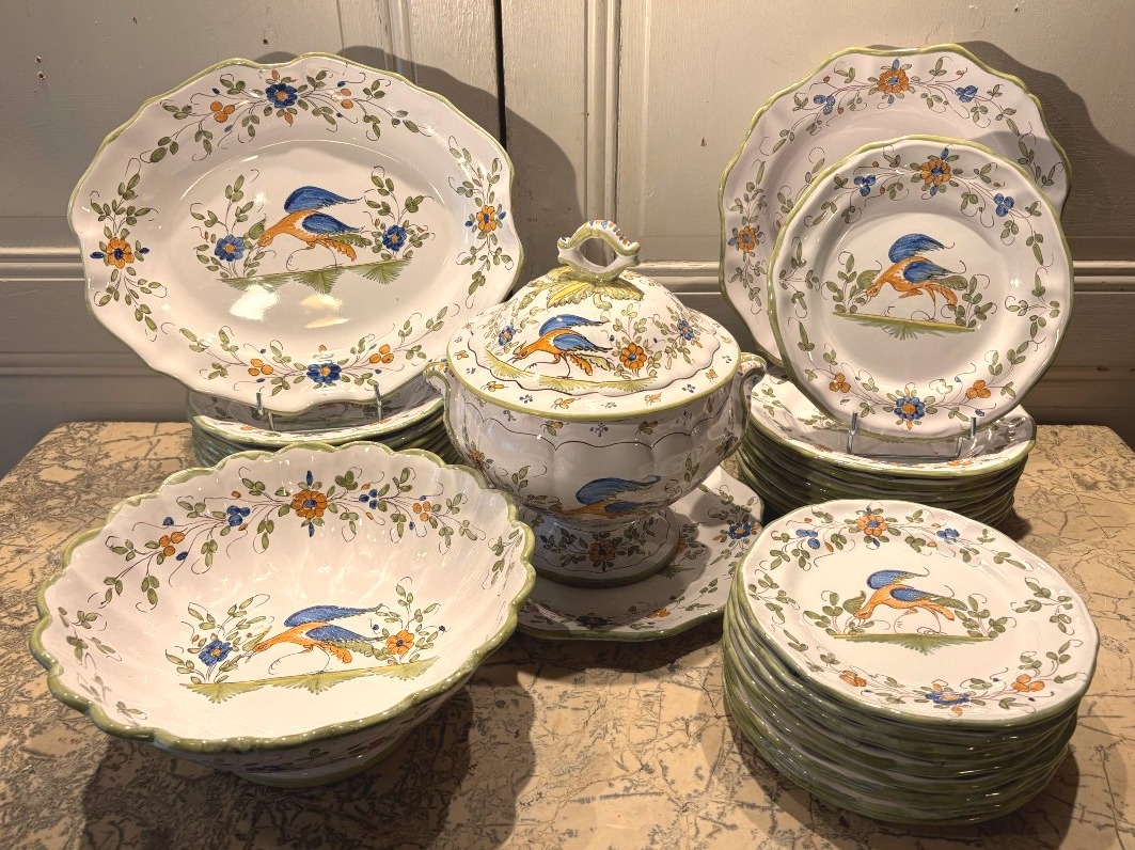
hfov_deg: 67.3
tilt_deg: -29.2
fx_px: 852
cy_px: 425
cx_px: 568
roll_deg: +0.5
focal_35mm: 26
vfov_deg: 53.0
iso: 64
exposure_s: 1/100
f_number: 1.6
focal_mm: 5.96
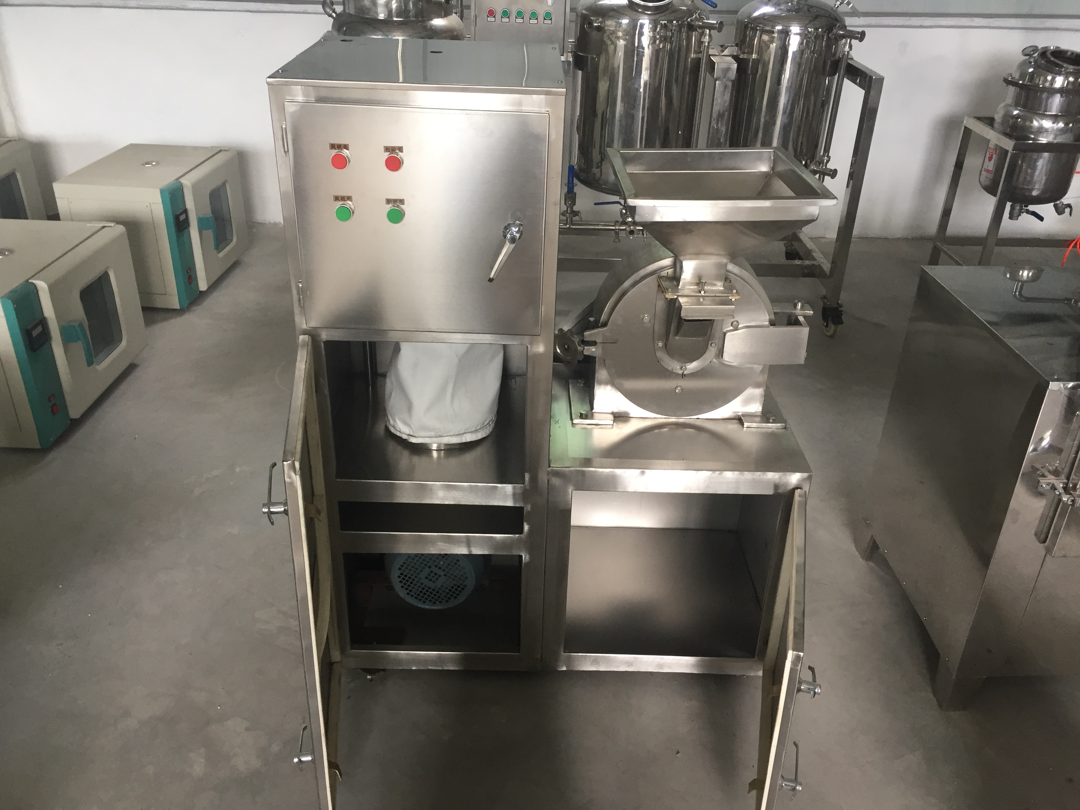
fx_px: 905
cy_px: 405
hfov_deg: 61.7
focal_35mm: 29
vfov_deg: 48.2
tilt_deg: -28.3
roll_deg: -2.5
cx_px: 540
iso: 50
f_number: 2.2
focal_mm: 4.15
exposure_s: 1/33
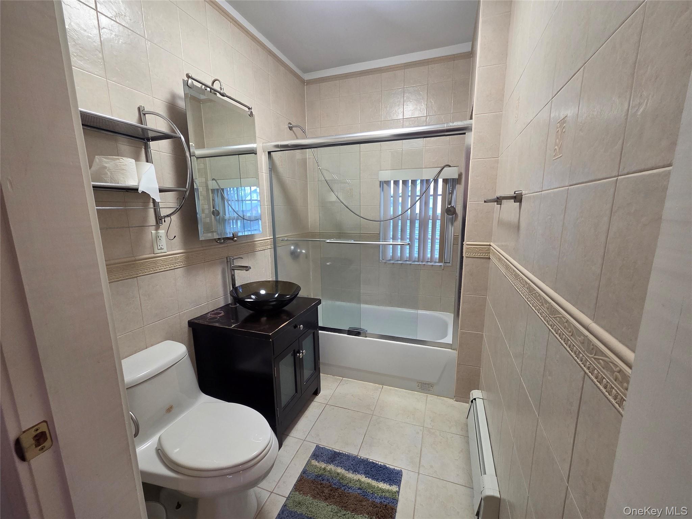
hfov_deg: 106.2
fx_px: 260
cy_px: 260
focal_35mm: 13
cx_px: 346
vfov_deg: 89.9
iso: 250
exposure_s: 1/60
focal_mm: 2.2
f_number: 2.2
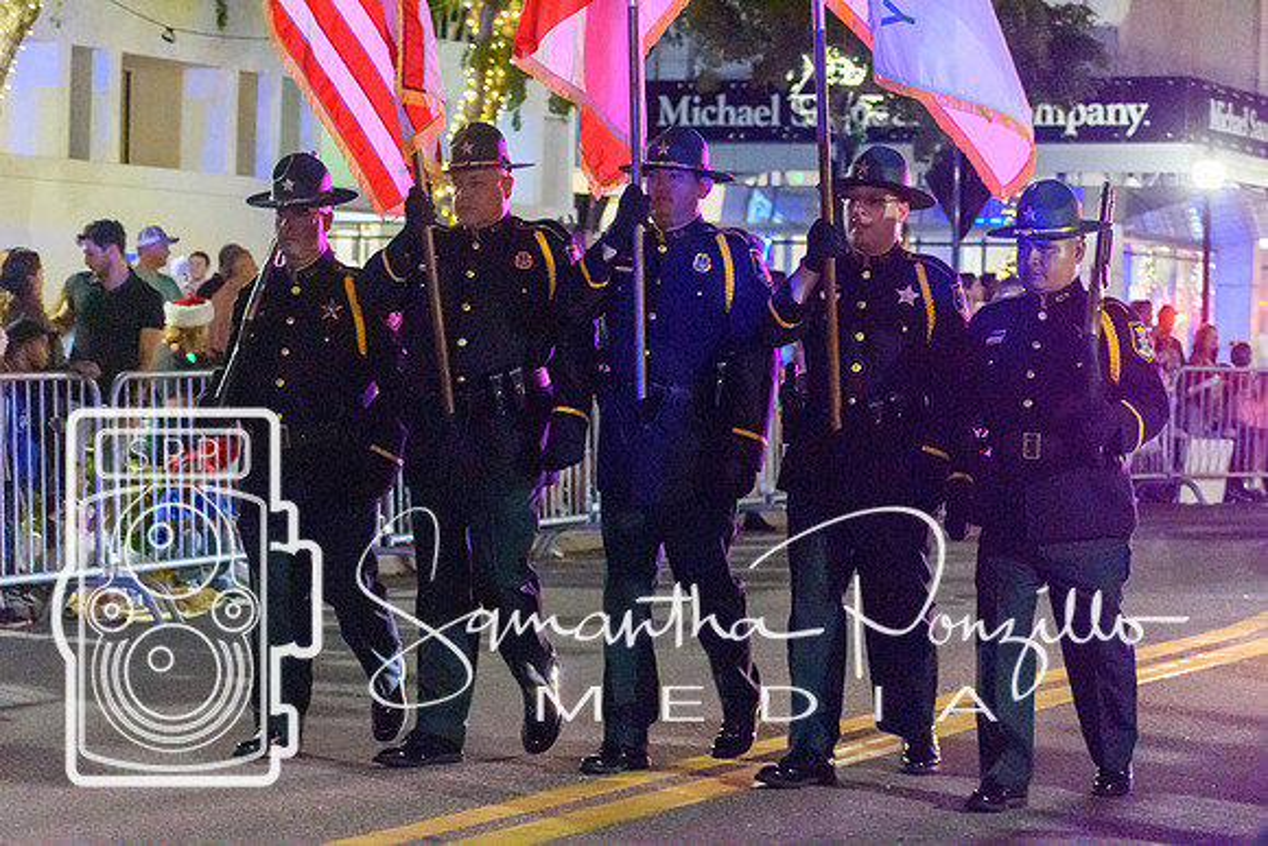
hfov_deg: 19.4
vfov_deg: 13.0
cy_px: 423
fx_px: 3707
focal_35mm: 105
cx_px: 634
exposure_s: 1/80
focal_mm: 70
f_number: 4.5
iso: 12800
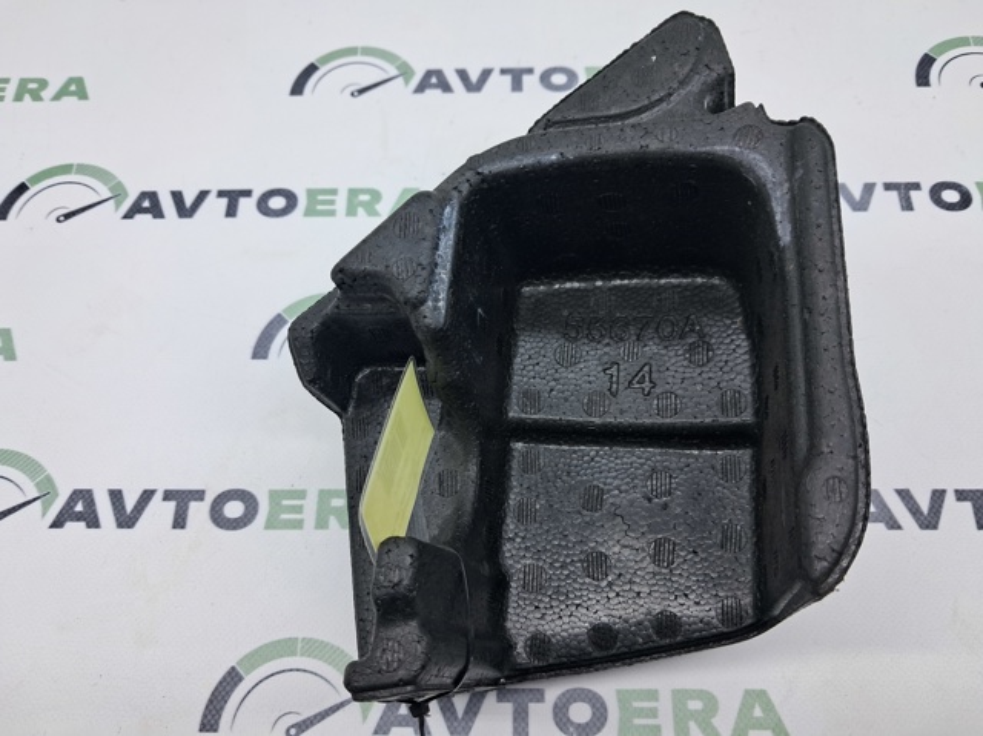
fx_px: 766
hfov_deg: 65.4
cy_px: 368
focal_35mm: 27
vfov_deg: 51.3
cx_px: 492
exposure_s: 1/100
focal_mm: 4
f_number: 1.8
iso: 50
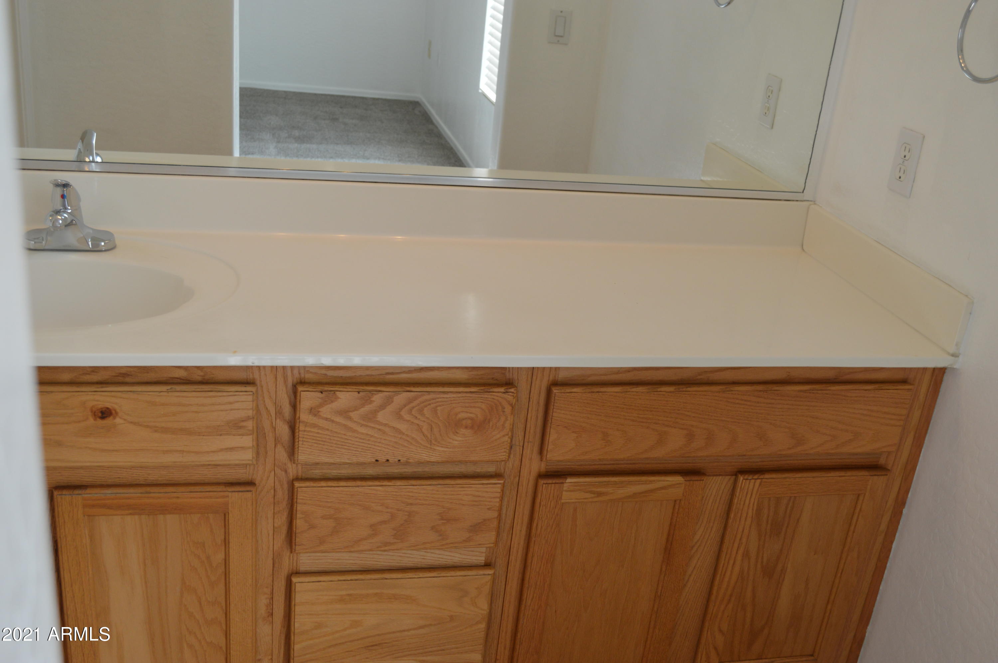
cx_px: 499
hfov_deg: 53.2
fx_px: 997
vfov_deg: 36.8
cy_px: 332
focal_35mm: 36
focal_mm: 24
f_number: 4.5
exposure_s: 1/80
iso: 400
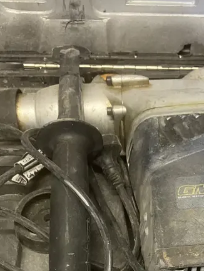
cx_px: 154
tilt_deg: -58.4
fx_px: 518
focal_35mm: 66
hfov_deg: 22.1
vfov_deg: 27.6
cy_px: 272
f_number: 1.8
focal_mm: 3.99
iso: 200
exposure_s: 1/50
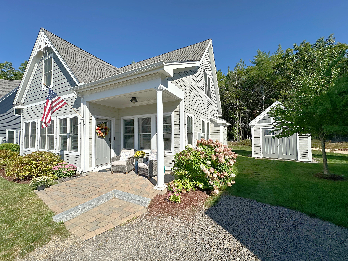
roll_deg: +0.3
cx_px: 174
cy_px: 130
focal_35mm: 14
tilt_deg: +1.7
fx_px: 141
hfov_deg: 102.1
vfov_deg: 85.7
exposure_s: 1/3300
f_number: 2.2
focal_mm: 2.22
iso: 50
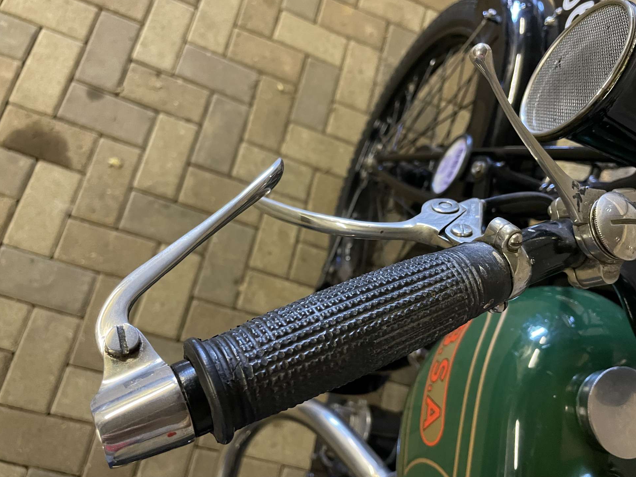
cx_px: 327
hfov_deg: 65.3
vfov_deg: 51.3
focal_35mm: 27
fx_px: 496
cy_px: 243
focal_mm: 4.2
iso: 500
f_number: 1.6
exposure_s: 1/33
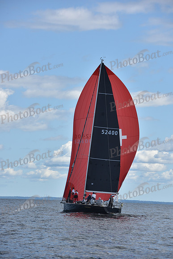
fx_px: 1405
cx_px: 86
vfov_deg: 10.5
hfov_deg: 7.0
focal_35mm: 195
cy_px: 130
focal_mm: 195
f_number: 10
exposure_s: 1/800
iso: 250
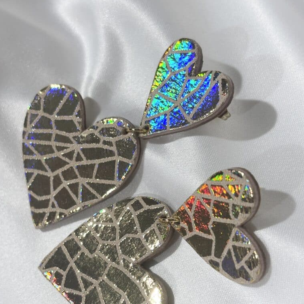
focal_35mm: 62
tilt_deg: -53.7
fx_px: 616
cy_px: 182
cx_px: 151
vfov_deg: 27.7
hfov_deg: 27.7
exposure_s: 1/282
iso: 32
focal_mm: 5.96
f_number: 1.6
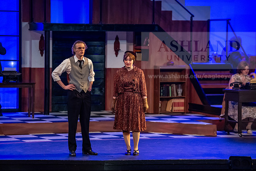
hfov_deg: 12.8
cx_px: 128
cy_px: 86
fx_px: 1138
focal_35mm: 160
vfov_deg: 8.6
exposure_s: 1/200
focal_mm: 160
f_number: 3.2
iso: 4000
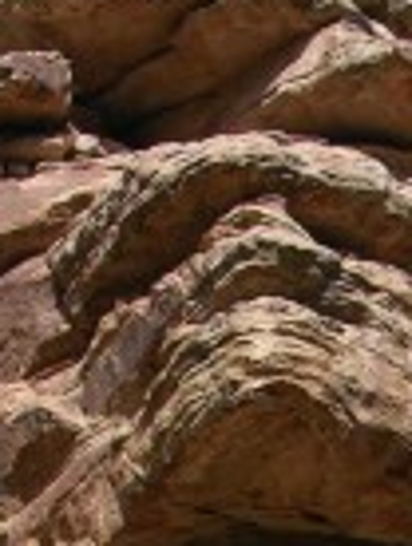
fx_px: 4050
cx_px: 733
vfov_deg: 7.4
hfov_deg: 5.7
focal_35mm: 256
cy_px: 1183
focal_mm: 11.6
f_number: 5.9
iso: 50
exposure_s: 1/193
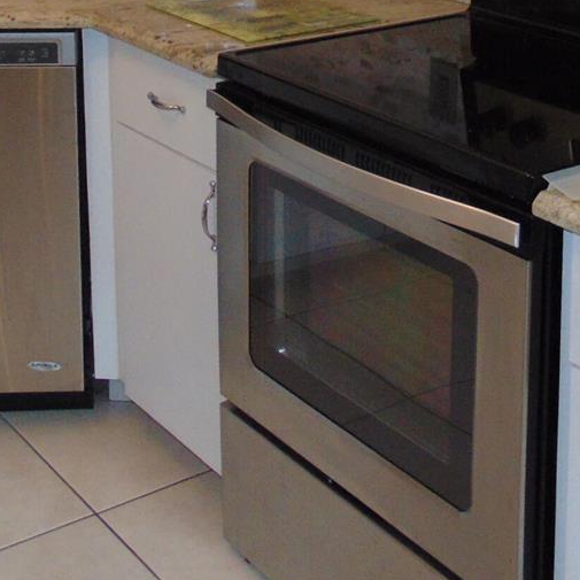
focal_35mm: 70
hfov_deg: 24.6
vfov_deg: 23.2
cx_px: 339
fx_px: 1327
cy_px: -61
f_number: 3
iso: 200
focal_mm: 4.5
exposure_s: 1/30
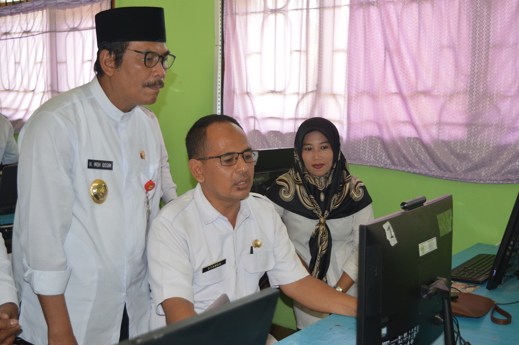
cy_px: 172
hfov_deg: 41.2
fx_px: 691
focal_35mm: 48
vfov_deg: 28.0
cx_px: 260
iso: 500
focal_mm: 32
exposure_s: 1/60
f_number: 4.5
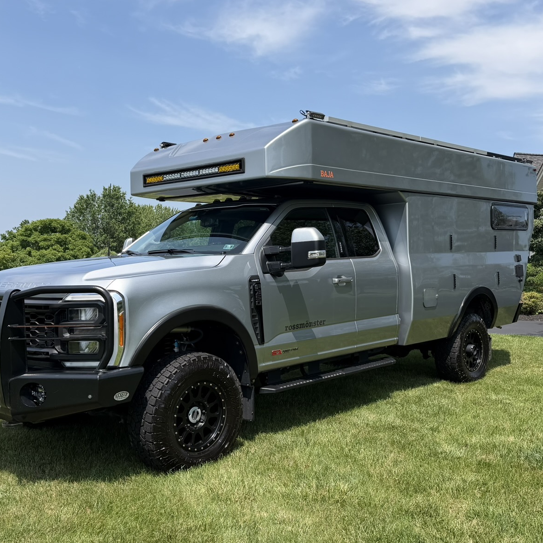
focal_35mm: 37
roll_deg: -2.0
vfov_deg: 44.9
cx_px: 269
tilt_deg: +0.3
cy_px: 274
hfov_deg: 44.9
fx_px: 657
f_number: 1.78
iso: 80
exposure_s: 1/2801
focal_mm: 6.76
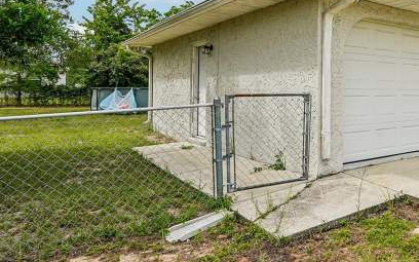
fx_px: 365
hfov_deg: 51.0
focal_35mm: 32
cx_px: 394
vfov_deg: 38.9
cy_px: 83
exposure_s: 1/125
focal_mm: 16
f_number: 8
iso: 50
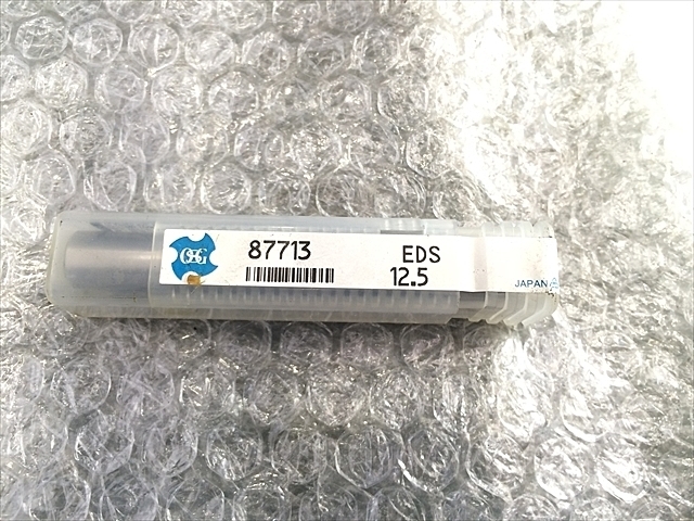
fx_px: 581
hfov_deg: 61.7
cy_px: 260
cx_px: 347
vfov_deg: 48.2
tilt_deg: -78.3
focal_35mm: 29
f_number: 2.2
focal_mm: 4.15
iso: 80
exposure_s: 1/30
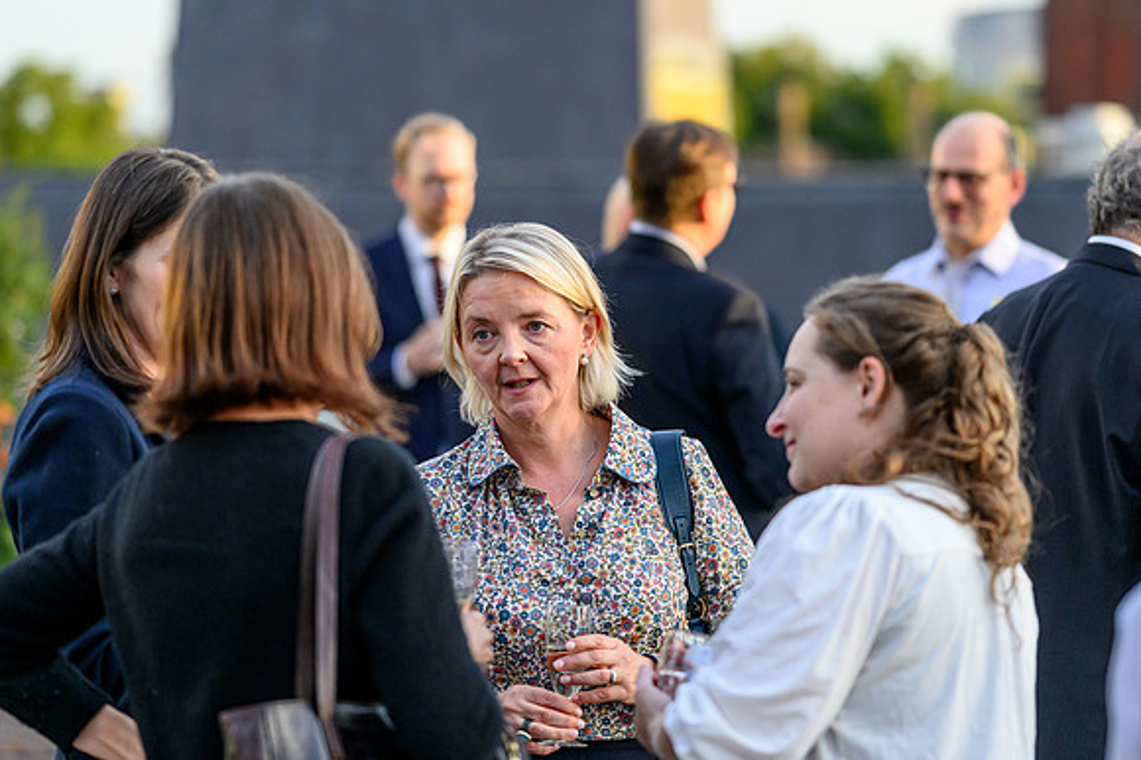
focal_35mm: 129
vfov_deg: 10.6
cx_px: 570
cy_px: 380
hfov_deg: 15.9
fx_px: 4097
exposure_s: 1/4000
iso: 1250
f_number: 1.8
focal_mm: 85
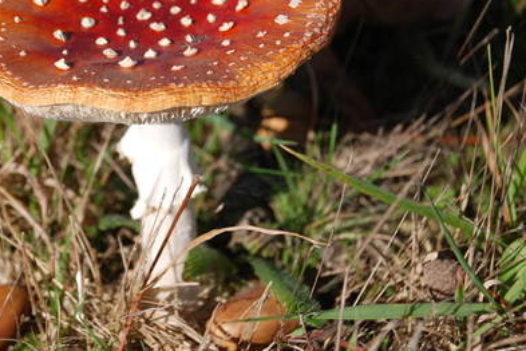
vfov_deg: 10.3
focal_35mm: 133
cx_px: 147
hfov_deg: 15.4
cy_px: 88
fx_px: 1943
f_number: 7.1
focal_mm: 58
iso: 200
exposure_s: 1/800
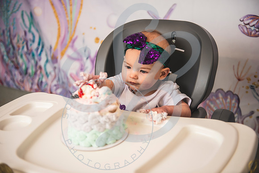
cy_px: 86
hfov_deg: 39.6
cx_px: 130
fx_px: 360
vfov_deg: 27.0
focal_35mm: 50
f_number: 2.8
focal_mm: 50
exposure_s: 1/160
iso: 250
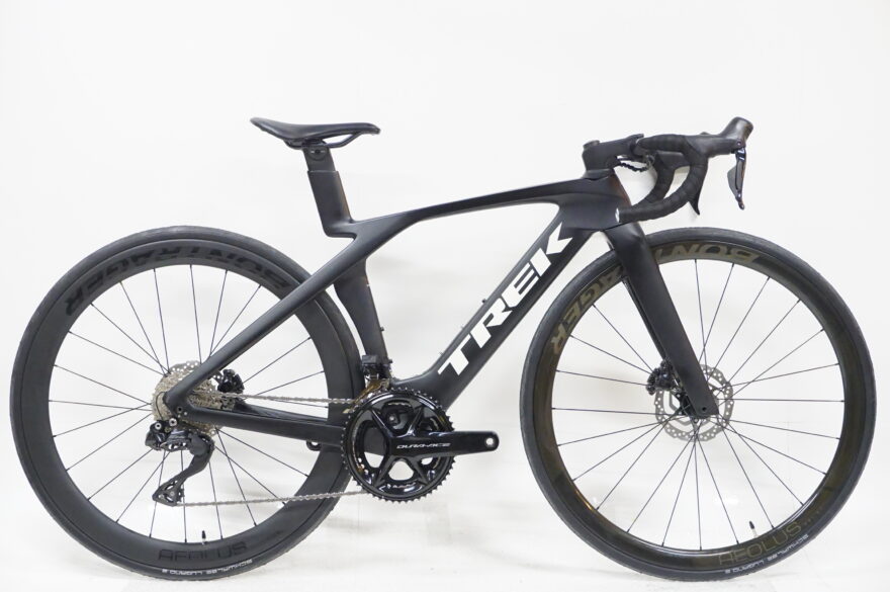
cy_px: 296
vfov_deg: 25.0
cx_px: 445
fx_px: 1334
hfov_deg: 36.9
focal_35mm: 54
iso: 4000
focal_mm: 36
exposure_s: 1/50
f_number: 8
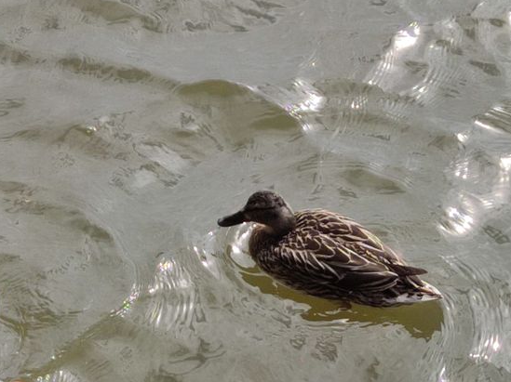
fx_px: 1756
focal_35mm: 119
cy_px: 309
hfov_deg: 16.6
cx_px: 294
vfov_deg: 12.4
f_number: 1.79
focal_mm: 4.71
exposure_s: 1/1560
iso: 50
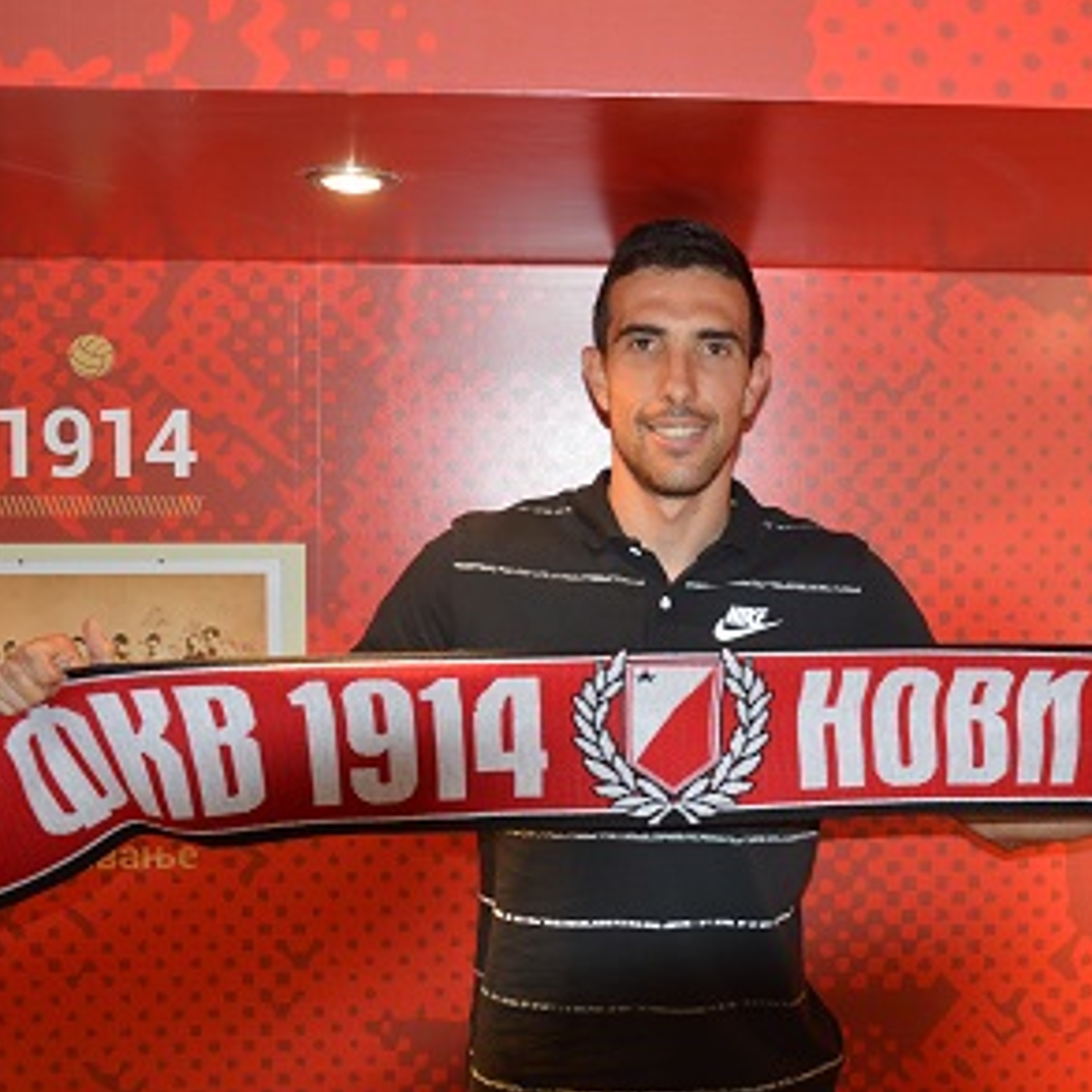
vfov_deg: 39.2
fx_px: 1535
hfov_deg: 38.8
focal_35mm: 43
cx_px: 712
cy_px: 537
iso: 800
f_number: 3.8
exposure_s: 1/60
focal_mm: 22
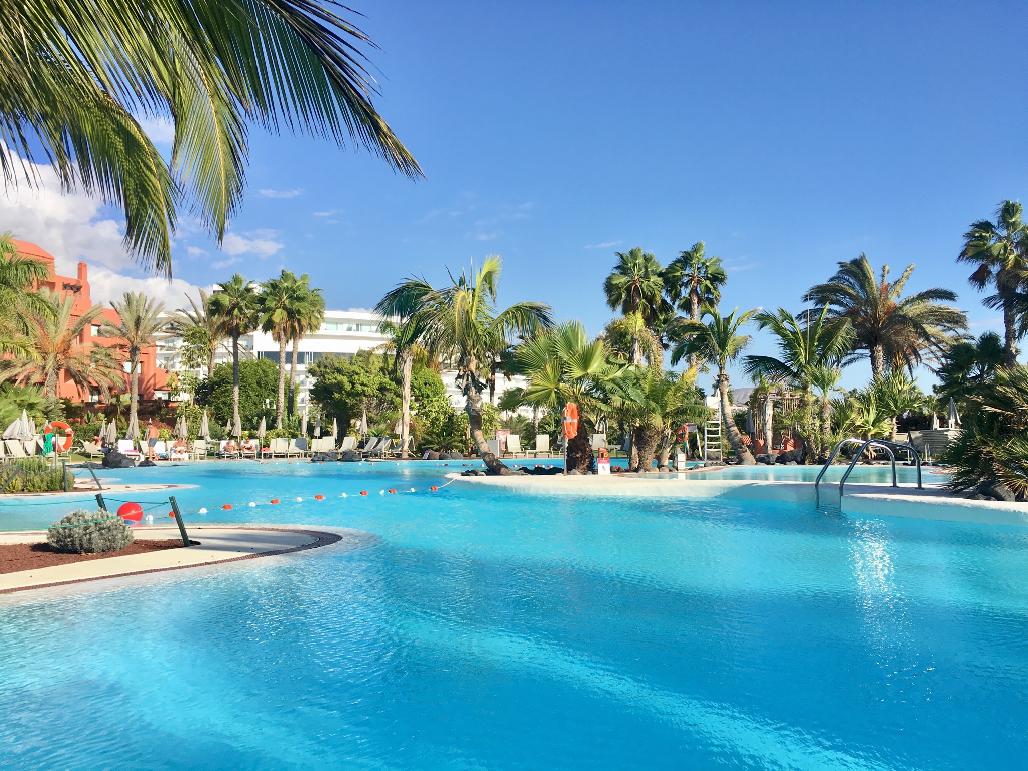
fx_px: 861
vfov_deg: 48.2
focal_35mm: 29
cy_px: 386
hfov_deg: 61.7
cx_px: 514
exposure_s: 1/1637
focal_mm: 4.15
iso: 25
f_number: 2.2
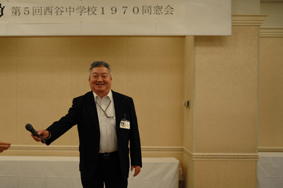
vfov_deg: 27.9
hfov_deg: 40.8
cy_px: 122
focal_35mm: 48
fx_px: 377
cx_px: 104
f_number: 2.8
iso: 900
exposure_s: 1/100
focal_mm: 35
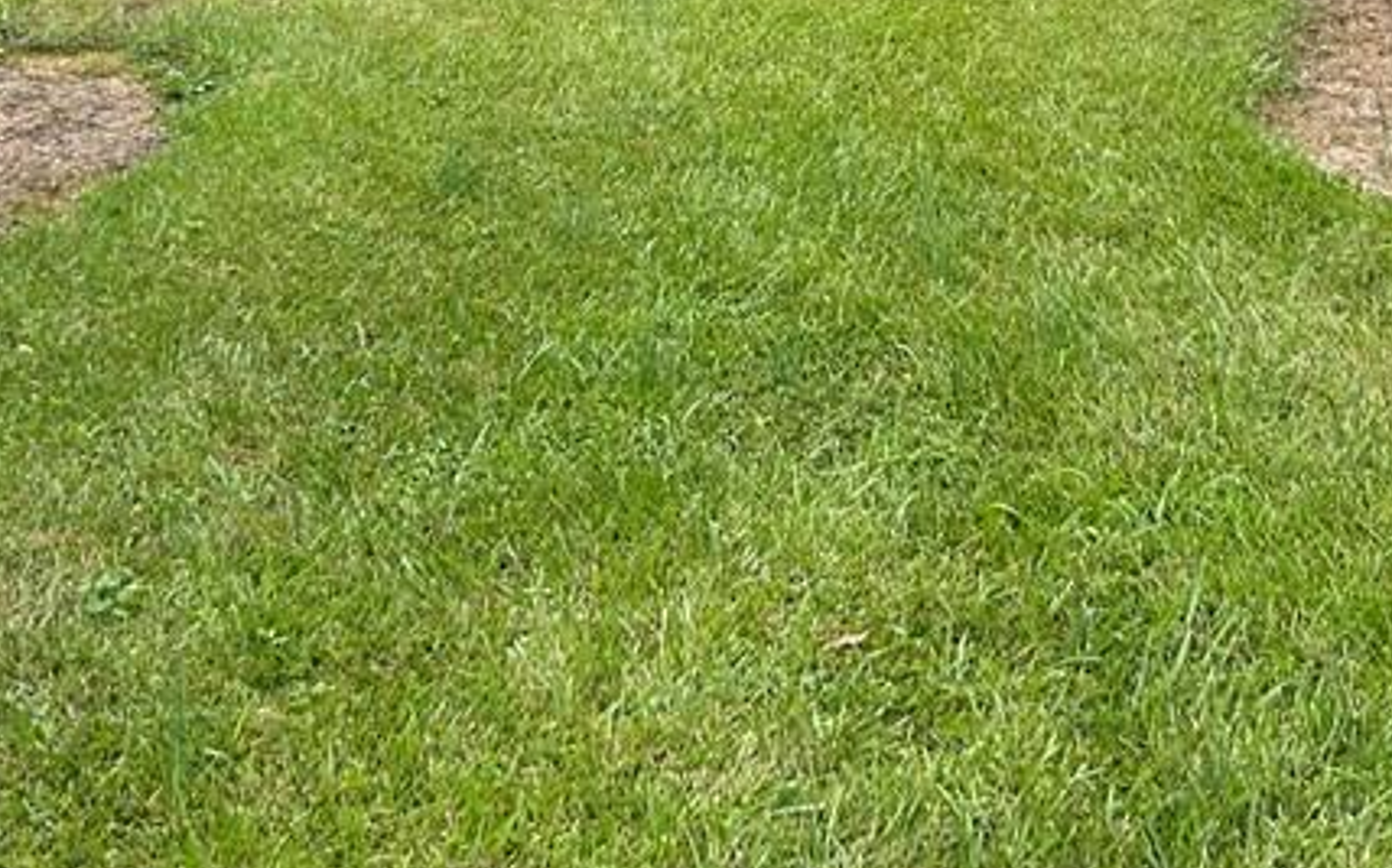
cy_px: -120
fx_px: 2502
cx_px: 706
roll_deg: -0.5
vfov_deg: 18.8
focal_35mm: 66
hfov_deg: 31.1
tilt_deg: -6.6
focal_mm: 5.7
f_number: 1.5
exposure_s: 1/1029
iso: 50
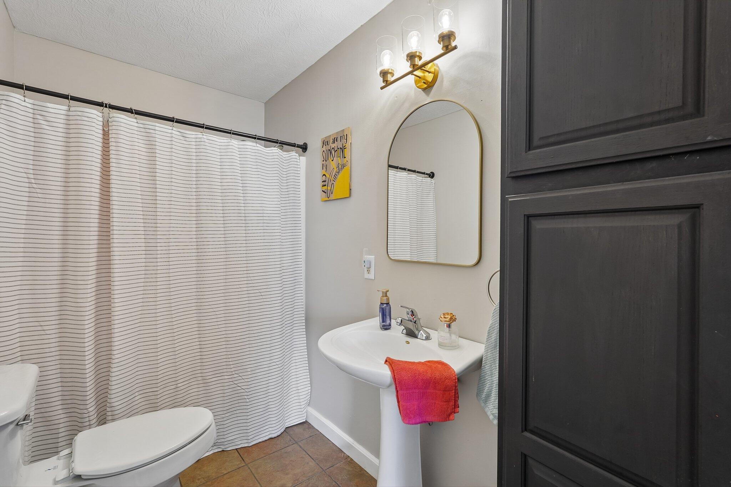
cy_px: 244
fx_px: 325
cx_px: 366
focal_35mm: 16
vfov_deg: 73.7
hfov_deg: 96.7
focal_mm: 16
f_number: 8
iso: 400
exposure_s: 1/10
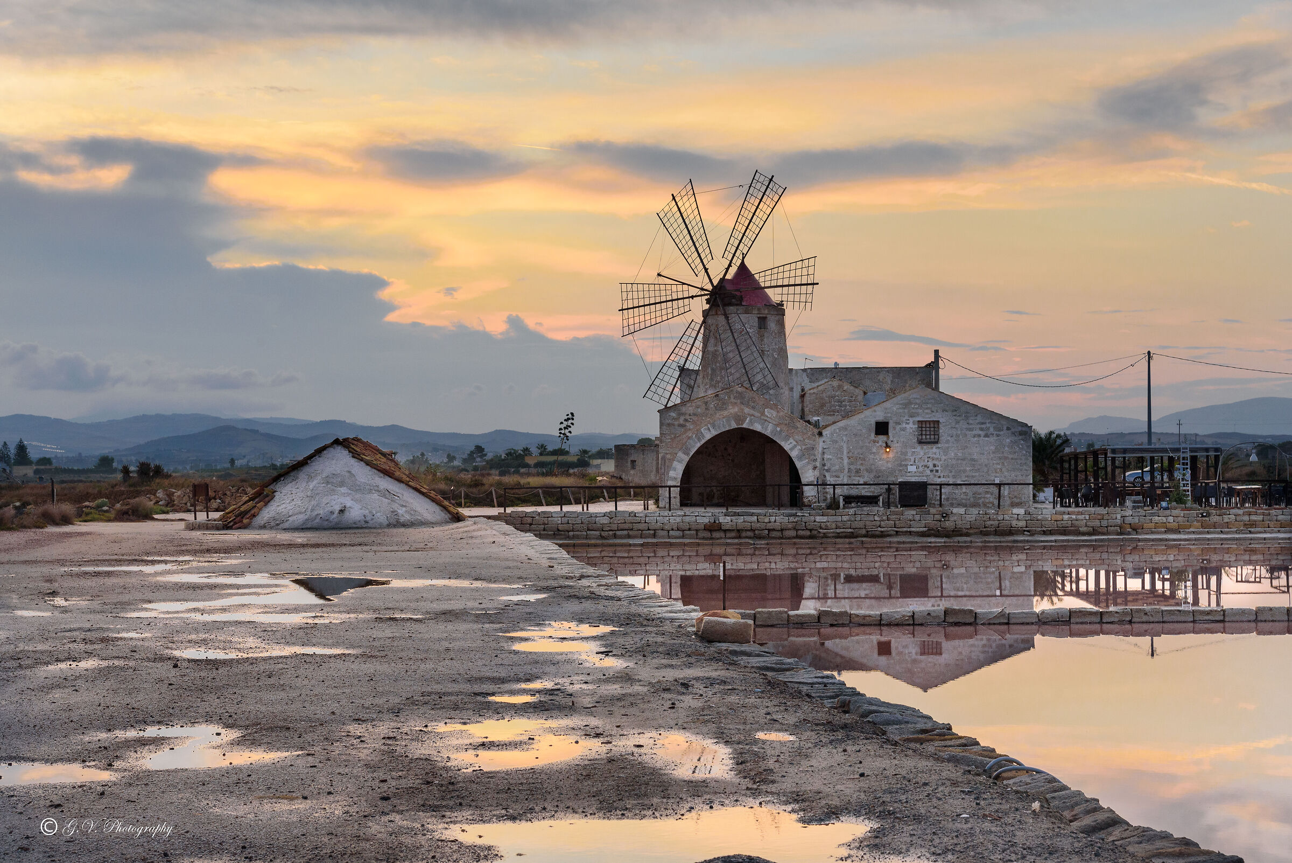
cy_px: 432
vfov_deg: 21.9
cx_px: 646
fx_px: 2226
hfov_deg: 32.4
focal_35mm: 62
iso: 400
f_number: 9
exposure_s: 1/320
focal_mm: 62
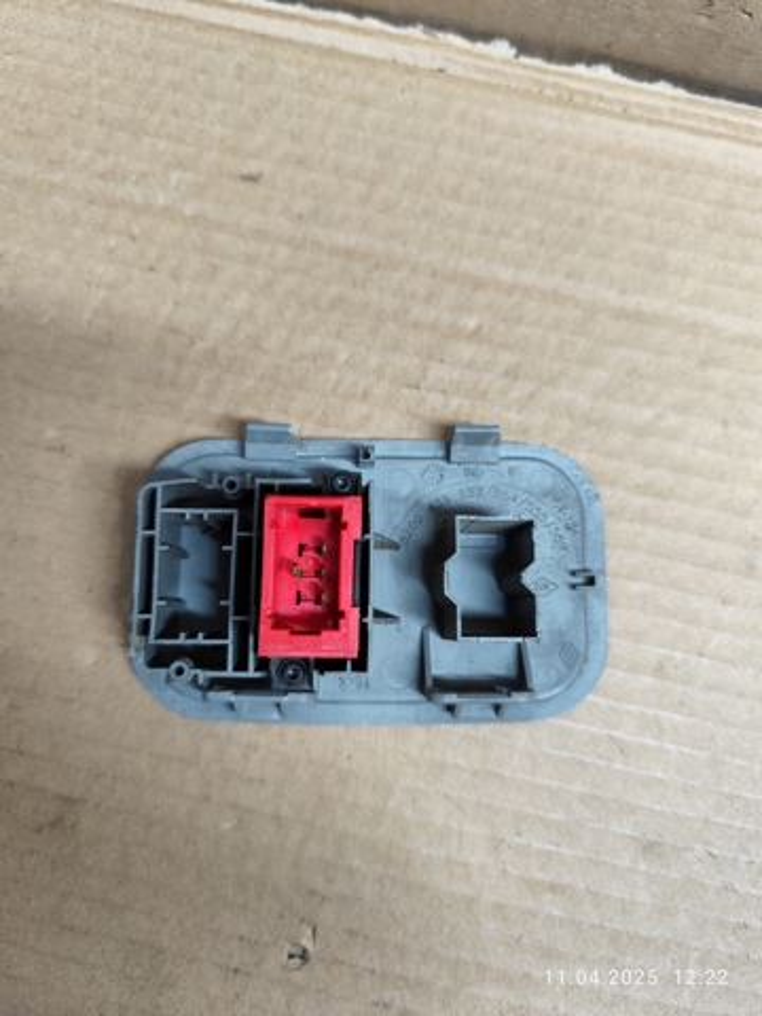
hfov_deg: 58.9
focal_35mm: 23
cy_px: 508
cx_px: 381
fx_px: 675
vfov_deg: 73.9
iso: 640
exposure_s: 1/120
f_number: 1.65
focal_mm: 6.19
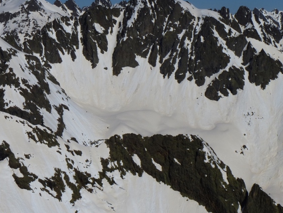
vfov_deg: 16.2
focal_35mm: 91
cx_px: 90
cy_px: 92
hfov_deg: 21.4
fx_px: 744
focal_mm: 11.7
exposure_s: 1/2000
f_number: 6.3
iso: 100
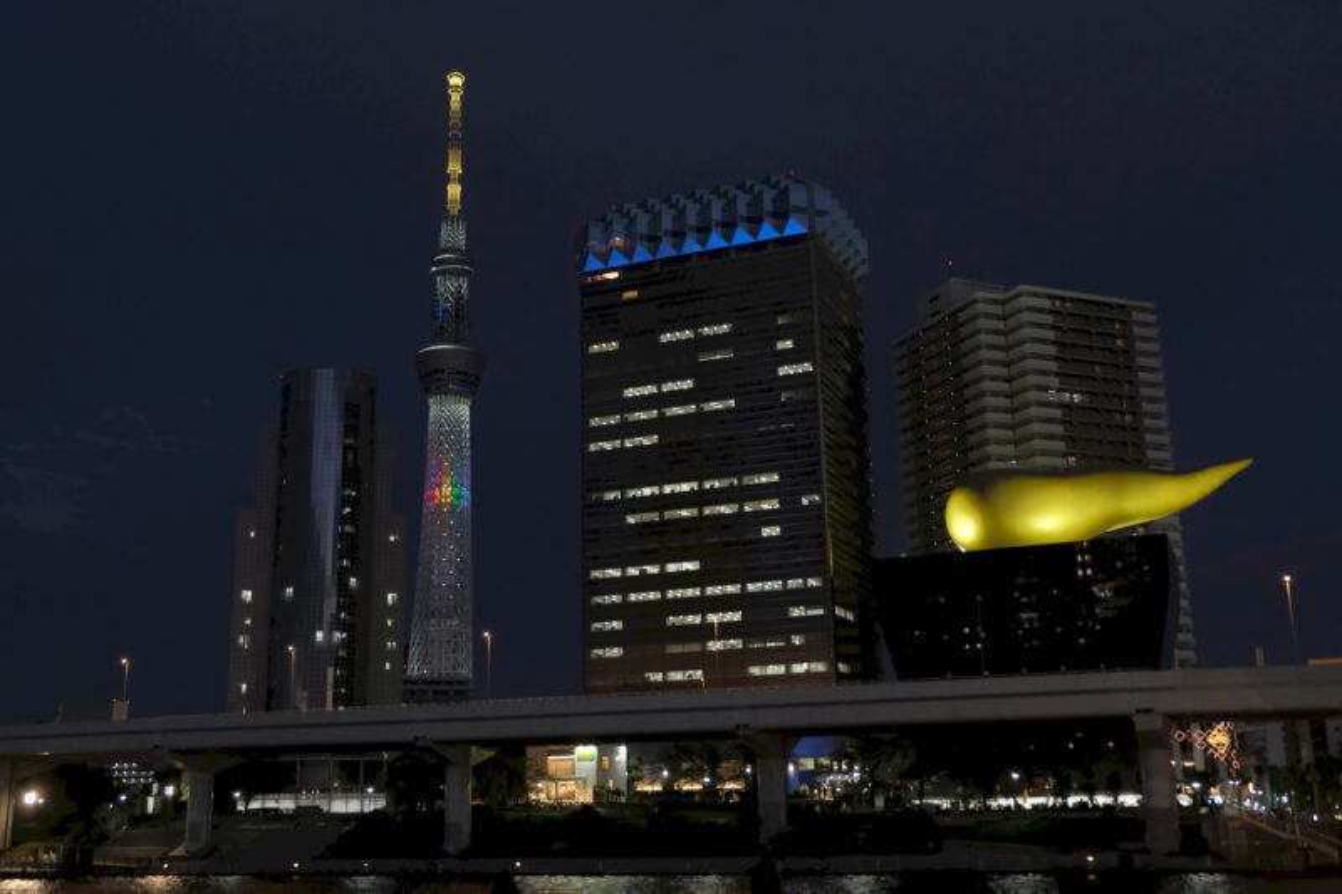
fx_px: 1304
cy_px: 447
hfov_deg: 54.4
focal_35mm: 35
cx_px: 671
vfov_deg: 37.8
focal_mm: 23.3
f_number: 3.2
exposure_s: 1/60
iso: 2000
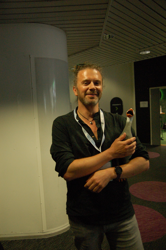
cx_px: 83
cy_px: 125
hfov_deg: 45.6
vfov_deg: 64.6
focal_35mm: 28
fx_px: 197
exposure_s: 1/125
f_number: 2.8
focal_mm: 19
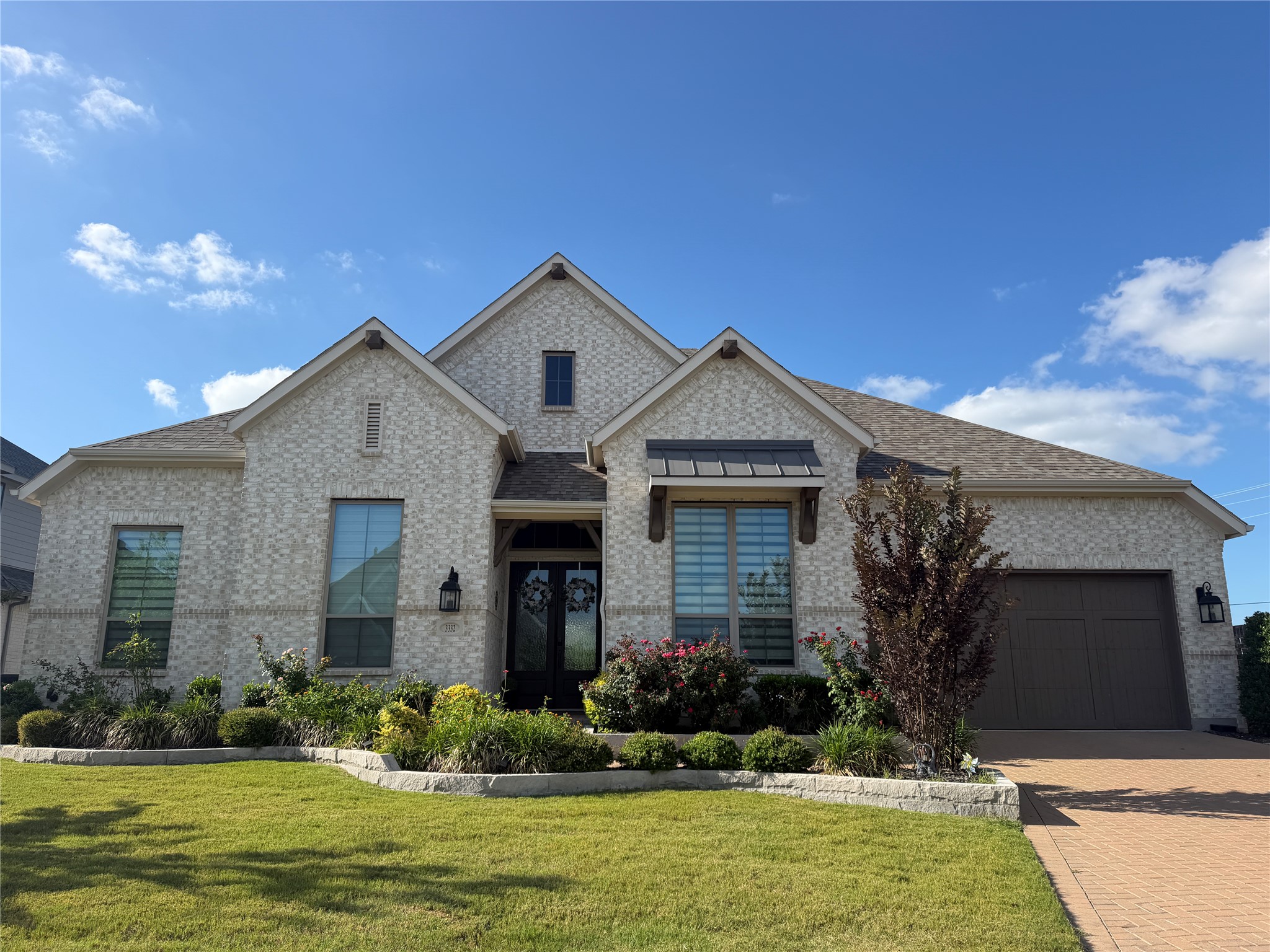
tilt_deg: +13.3
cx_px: 635
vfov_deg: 56.8
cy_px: 476
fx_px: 881
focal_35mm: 24
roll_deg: +0.0
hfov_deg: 71.6
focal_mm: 6.76
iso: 80
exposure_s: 1/3021
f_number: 1.78
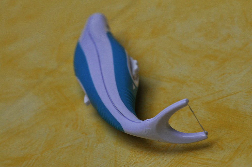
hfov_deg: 13.1
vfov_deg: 8.7
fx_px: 1101
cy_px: 84
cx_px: 126
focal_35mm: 158
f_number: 10
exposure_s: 1/1250
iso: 800
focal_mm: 105
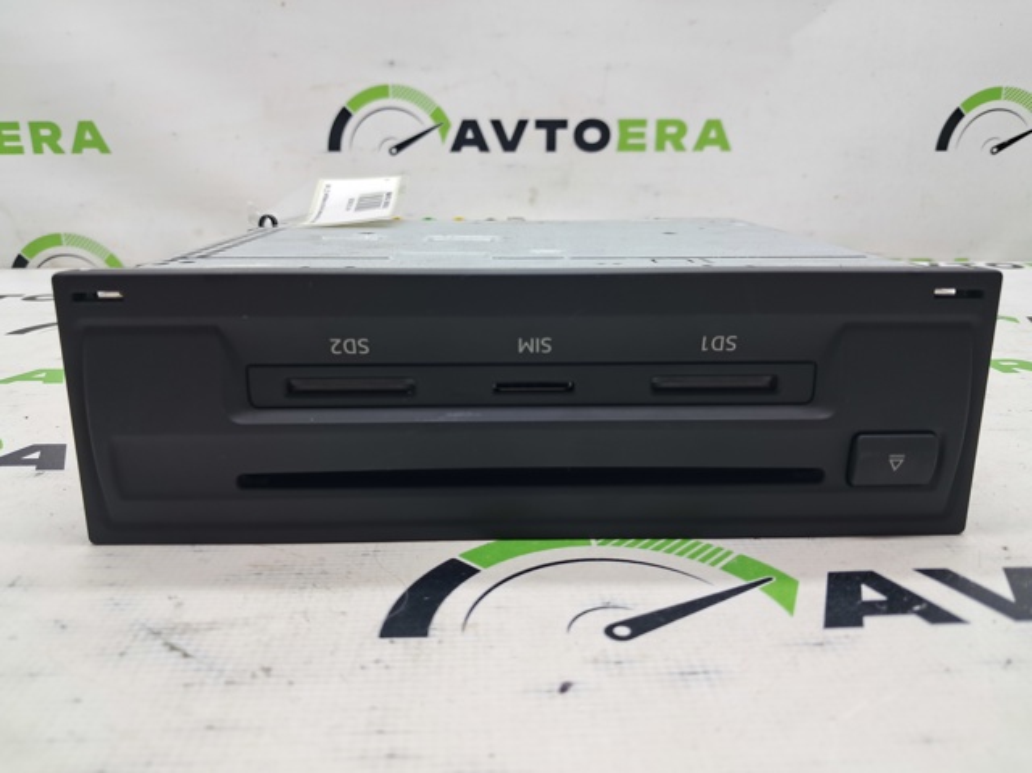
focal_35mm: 27
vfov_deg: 51.3
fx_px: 804
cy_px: 386
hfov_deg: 65.4
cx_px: 516
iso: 50
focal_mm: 4
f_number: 1.8
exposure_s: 1/50
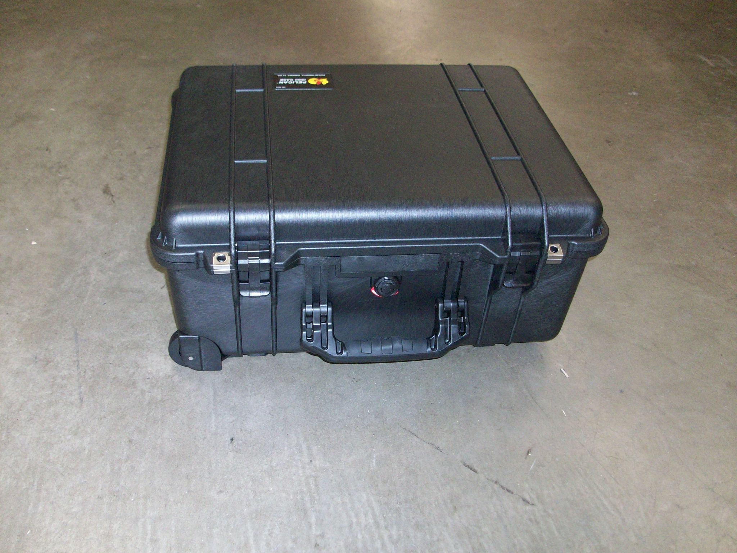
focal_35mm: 34
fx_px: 724
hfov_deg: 54.0
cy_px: 276
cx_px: 368
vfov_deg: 41.8
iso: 160
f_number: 2.8
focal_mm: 5.7
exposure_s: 1/60
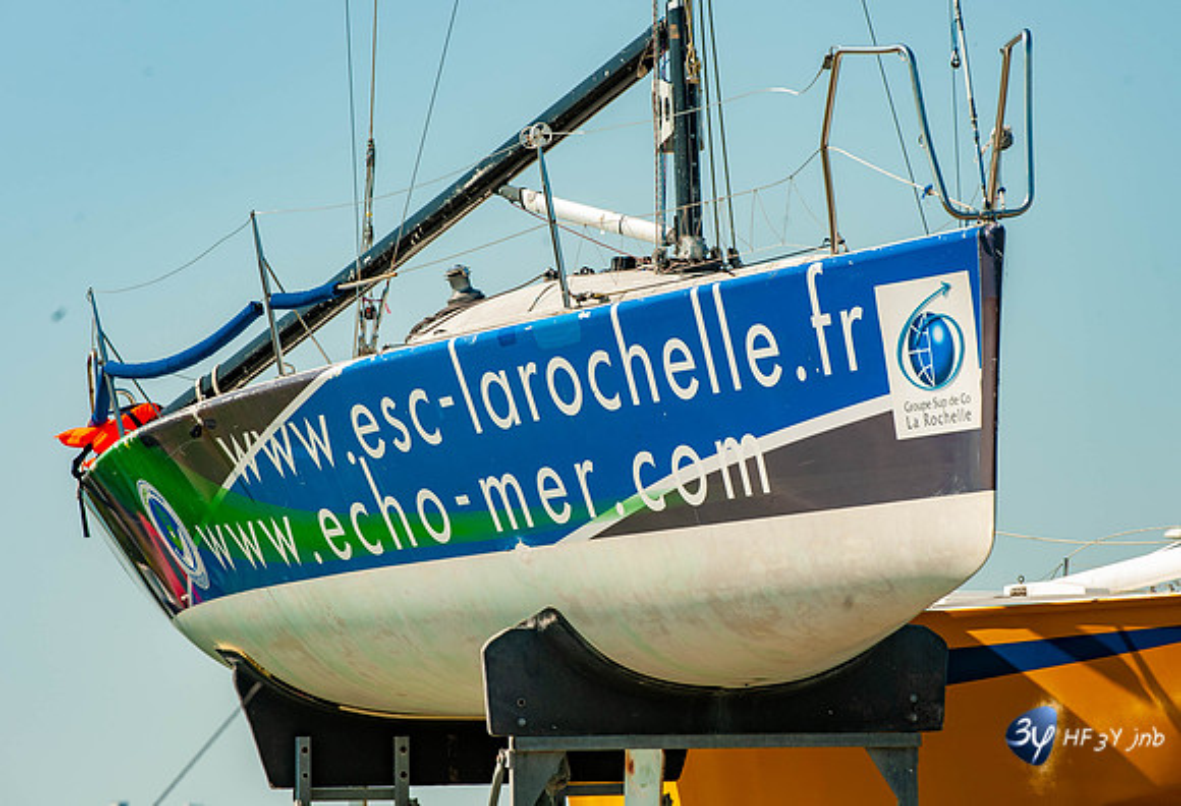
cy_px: 387
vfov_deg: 6.1
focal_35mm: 230
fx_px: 7597
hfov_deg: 8.9
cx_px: 610
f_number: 9
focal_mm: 200
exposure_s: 1/320
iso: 200
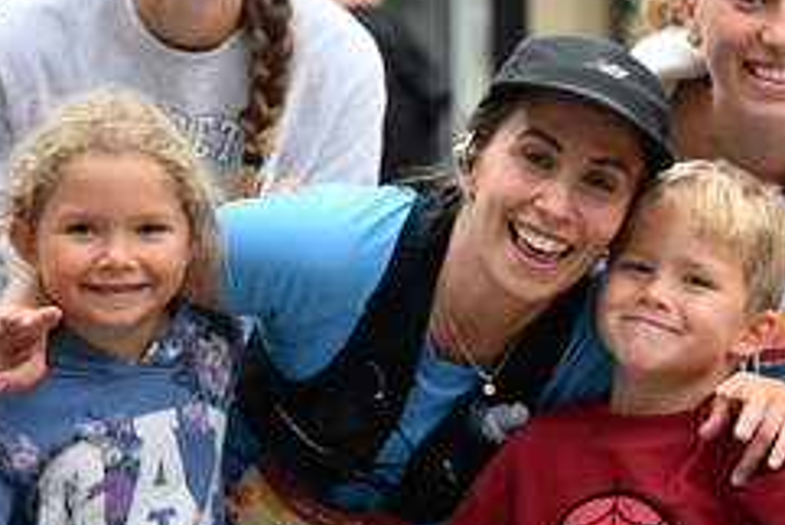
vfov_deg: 8.6
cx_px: 619
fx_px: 3491
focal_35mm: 160
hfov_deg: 12.8
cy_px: 24
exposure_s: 1/1600
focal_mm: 70
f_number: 2.8
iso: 640
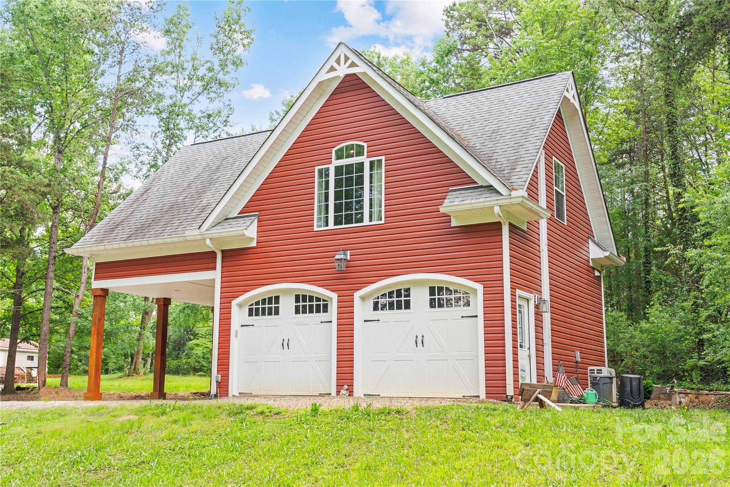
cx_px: 365
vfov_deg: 37.8
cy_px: 244
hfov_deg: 54.4
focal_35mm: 35
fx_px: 710
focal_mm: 35
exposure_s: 1/13
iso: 250
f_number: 9
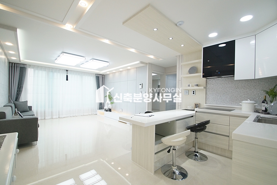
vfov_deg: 77.2
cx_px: 138
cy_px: 92
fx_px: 115
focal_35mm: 15
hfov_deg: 100.4
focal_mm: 10
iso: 800
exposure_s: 1/125
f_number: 5
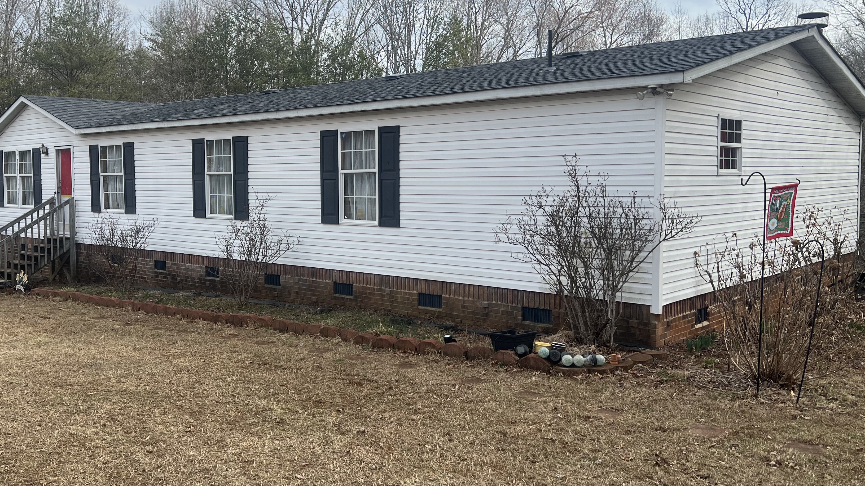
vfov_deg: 33.7
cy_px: 220
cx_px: 351
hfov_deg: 56.2
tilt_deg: -2.5
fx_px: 803
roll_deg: +0.5
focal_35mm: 35
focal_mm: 5.7
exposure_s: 1/2513
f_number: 1.5
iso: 50
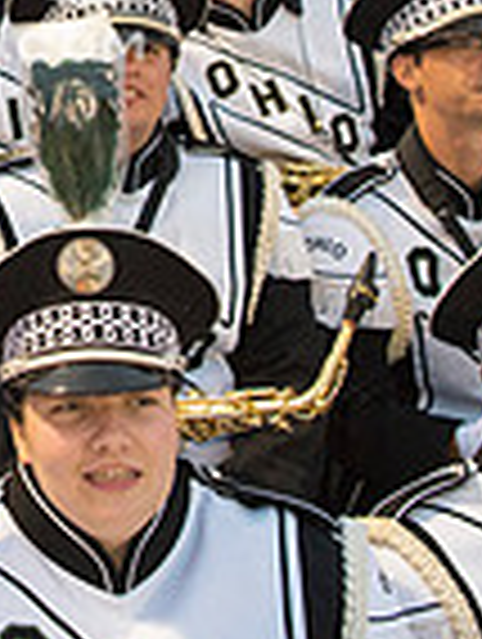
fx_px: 1740
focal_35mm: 94
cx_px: -167
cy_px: -115
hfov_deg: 15.0
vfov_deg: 19.7
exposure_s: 1/320
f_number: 3.2
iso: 2000
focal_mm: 24
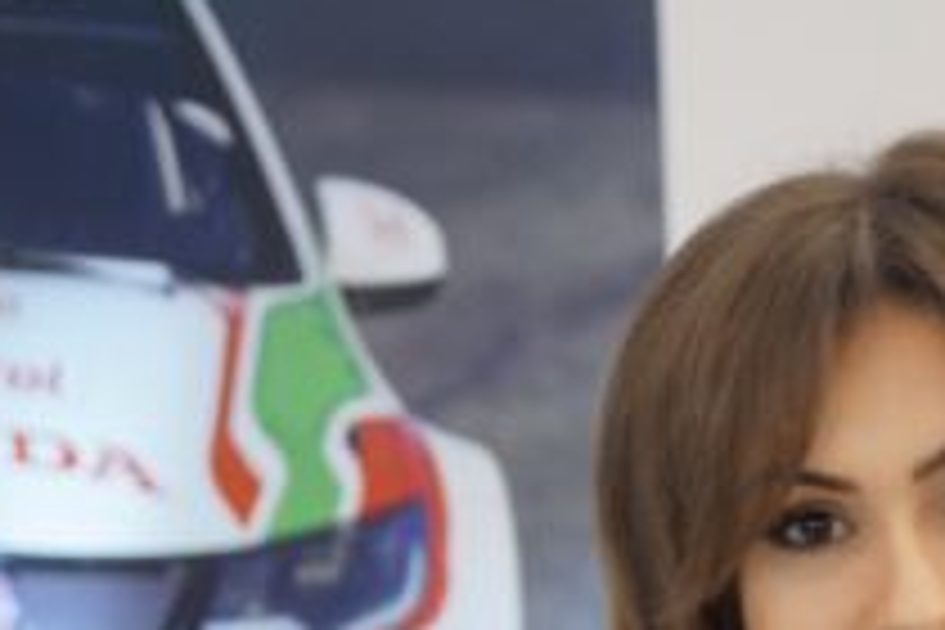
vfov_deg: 6.2
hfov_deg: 9.2
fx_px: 5748
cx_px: 1238
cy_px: 988
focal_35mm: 219
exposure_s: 1/20
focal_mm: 40
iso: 400
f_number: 5.6
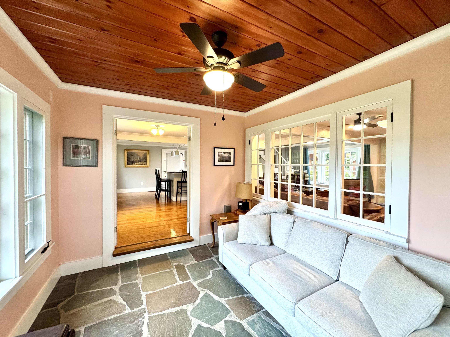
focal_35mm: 14
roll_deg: -0.6
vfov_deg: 85.7
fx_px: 182
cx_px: 225
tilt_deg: -1.2
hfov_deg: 102.1
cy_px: 168
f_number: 2.2
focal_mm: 2.22
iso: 250
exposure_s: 1/60
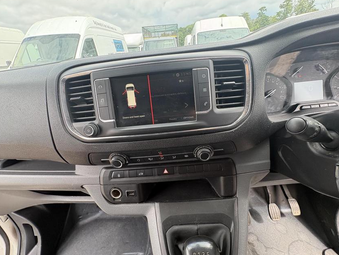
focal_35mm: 15
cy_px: 131
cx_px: 176
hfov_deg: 98.1
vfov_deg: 81.7
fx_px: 147
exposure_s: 1/140
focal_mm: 2.22
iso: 125
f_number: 2.2
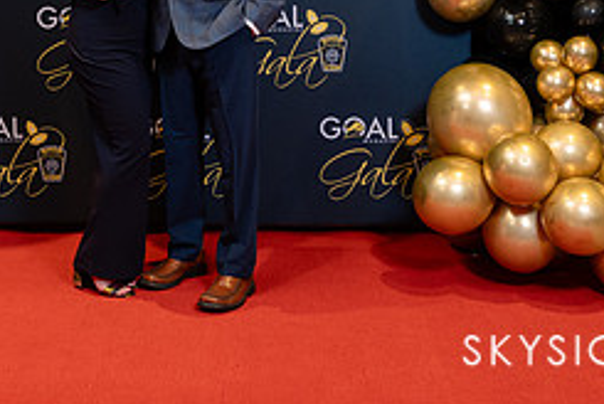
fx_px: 1260
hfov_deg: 26.7
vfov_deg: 17.5
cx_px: 180
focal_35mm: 75
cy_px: -65
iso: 1000
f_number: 2.8
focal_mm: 31
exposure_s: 1/160
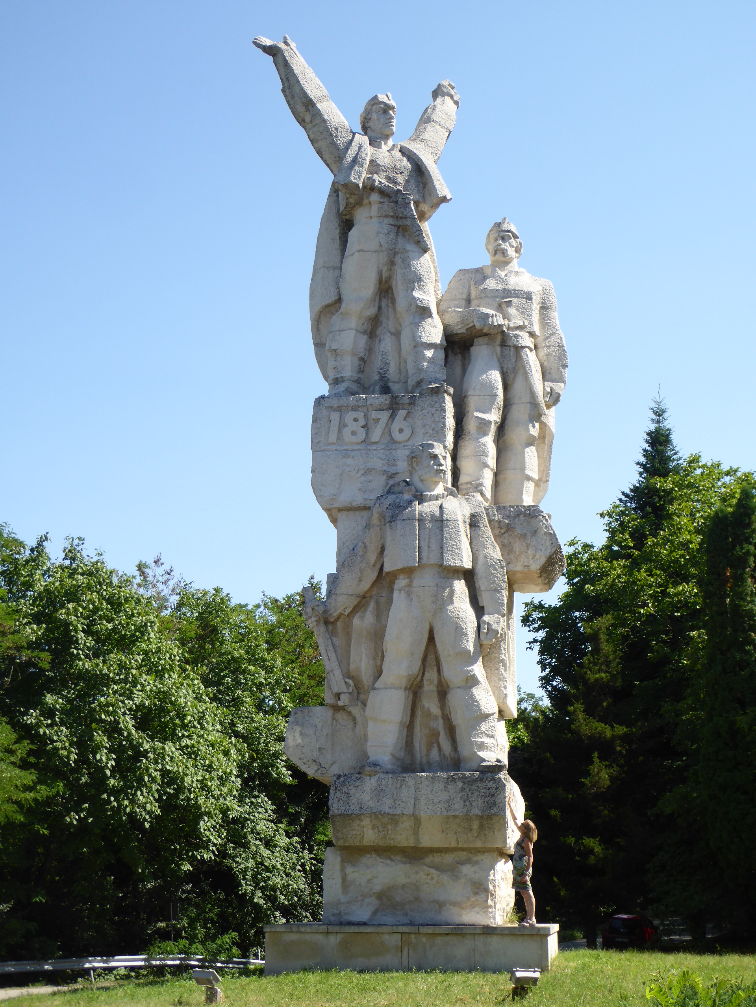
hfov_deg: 24.4
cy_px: 504
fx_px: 1747
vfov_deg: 32.2
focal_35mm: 60
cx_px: 378
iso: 100
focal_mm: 10.3
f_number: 4.2
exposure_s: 1/400
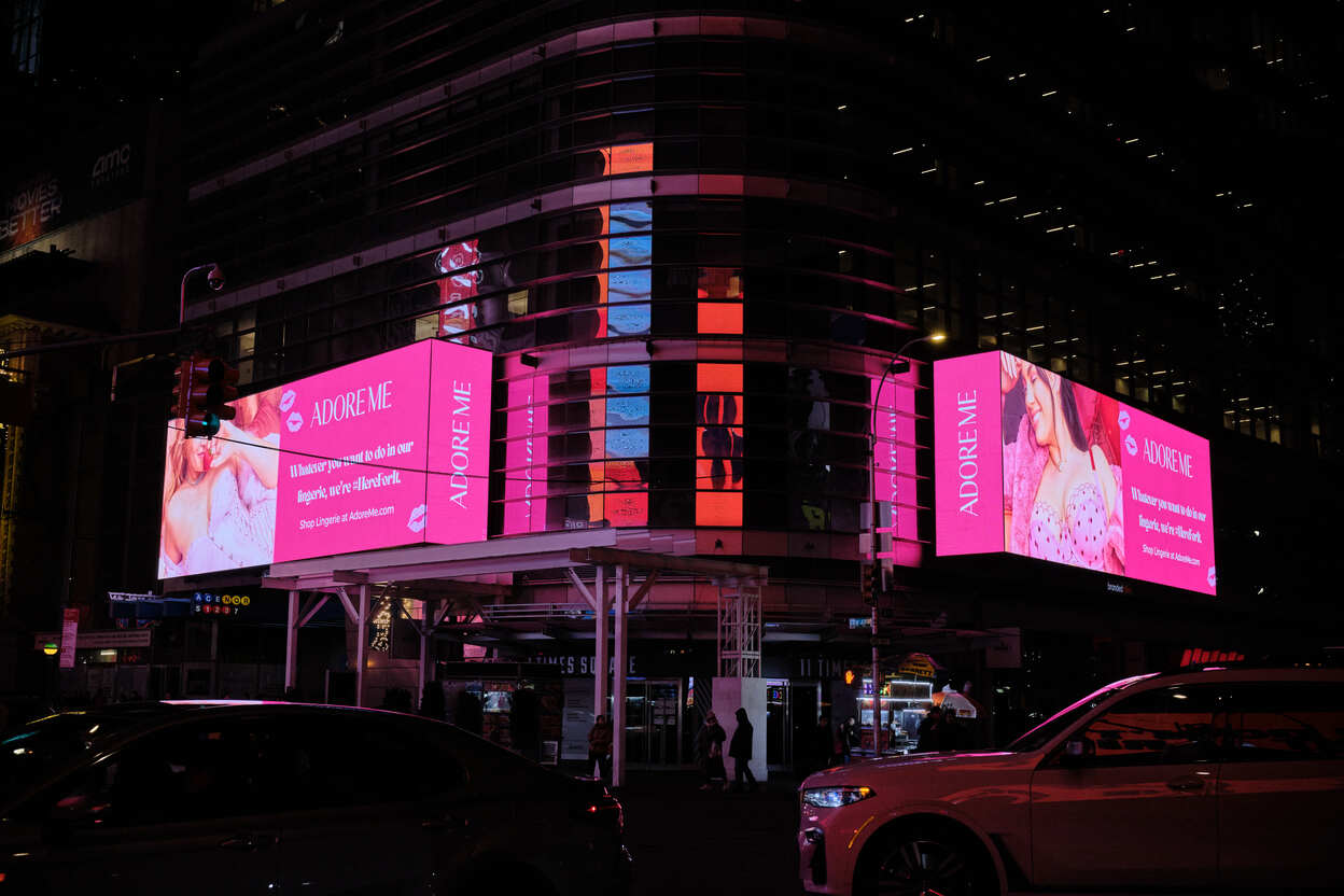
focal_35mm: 41
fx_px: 1531
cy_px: 448
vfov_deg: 32.6
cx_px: 672
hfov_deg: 47.4
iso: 400
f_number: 4.5
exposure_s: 1/500
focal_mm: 27
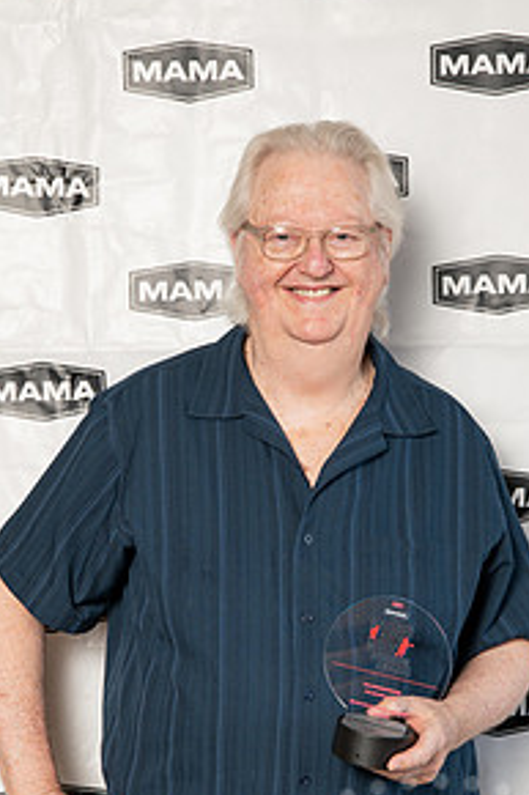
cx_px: 297
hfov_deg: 14.7
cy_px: 554
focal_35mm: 93
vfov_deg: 21.8
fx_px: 2052
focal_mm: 60
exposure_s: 1/160
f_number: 5.6
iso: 320
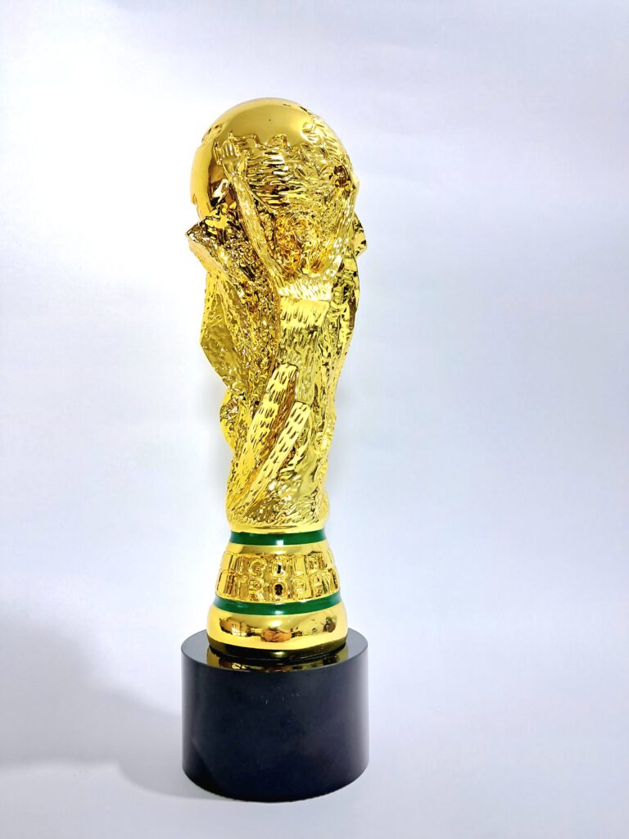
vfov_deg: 65.3
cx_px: 314
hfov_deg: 51.4
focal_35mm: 27
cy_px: 420
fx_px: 654
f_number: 1.8
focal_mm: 4
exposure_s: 1/50
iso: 200
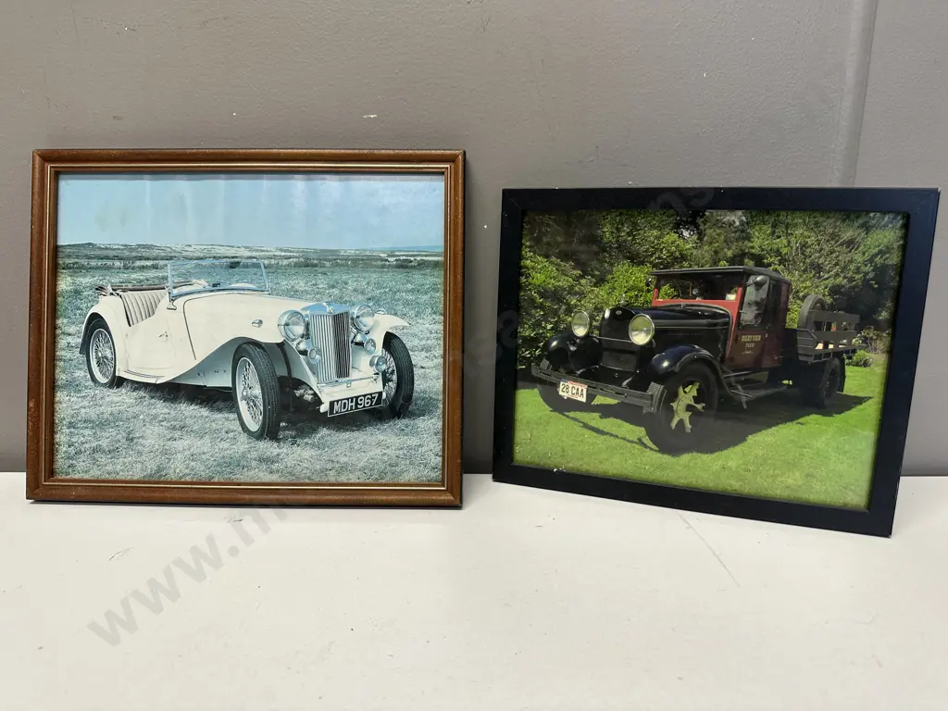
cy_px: 356
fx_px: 657
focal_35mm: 24
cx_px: 474
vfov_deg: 56.8
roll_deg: -0.1
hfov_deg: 71.6
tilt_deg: -14.5
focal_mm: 6.86
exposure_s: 1/100
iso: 100
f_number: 1.78
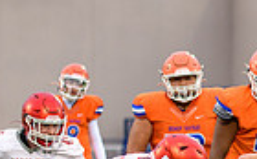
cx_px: 305
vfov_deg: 2.6
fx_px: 3552
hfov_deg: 4.1
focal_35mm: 508
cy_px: 233
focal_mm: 120
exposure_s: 1/500
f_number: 2.8
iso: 800
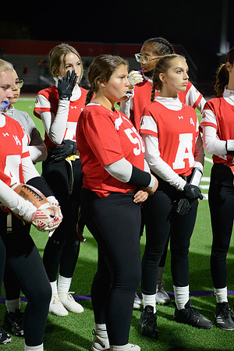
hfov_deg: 20.6
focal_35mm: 66
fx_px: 643
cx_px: 117
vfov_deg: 30.5
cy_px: 176
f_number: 2.8
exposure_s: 1/320
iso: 3200
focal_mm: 66
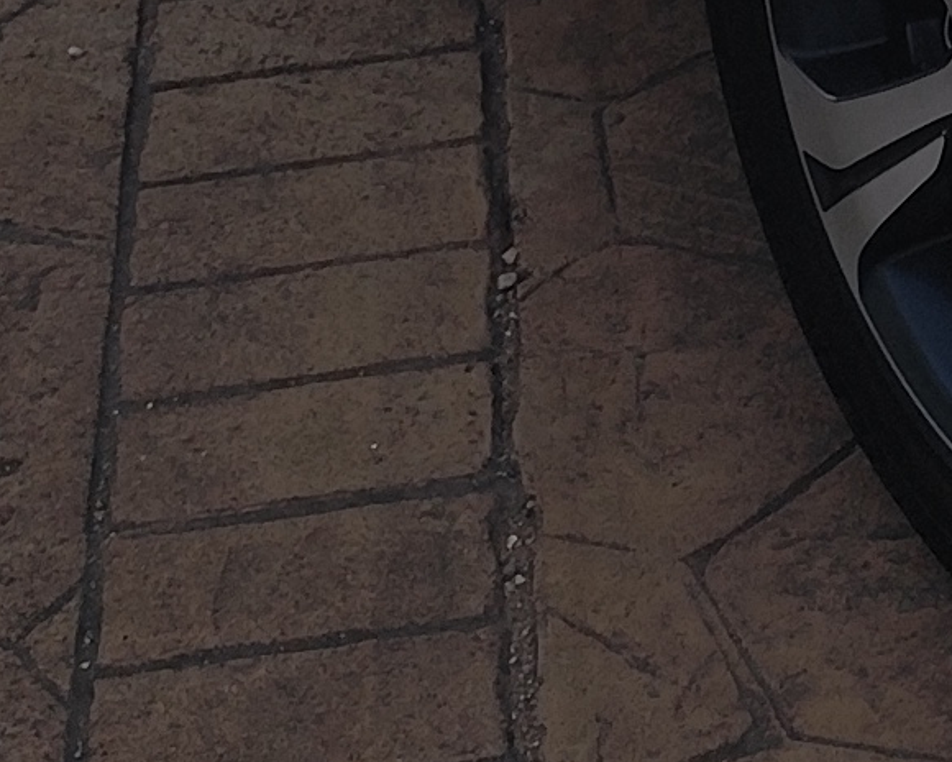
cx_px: 1525
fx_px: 4452
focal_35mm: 158
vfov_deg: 8.4
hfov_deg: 11.6
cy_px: -1407
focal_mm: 6.14
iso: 50
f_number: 1.65
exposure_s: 1/100
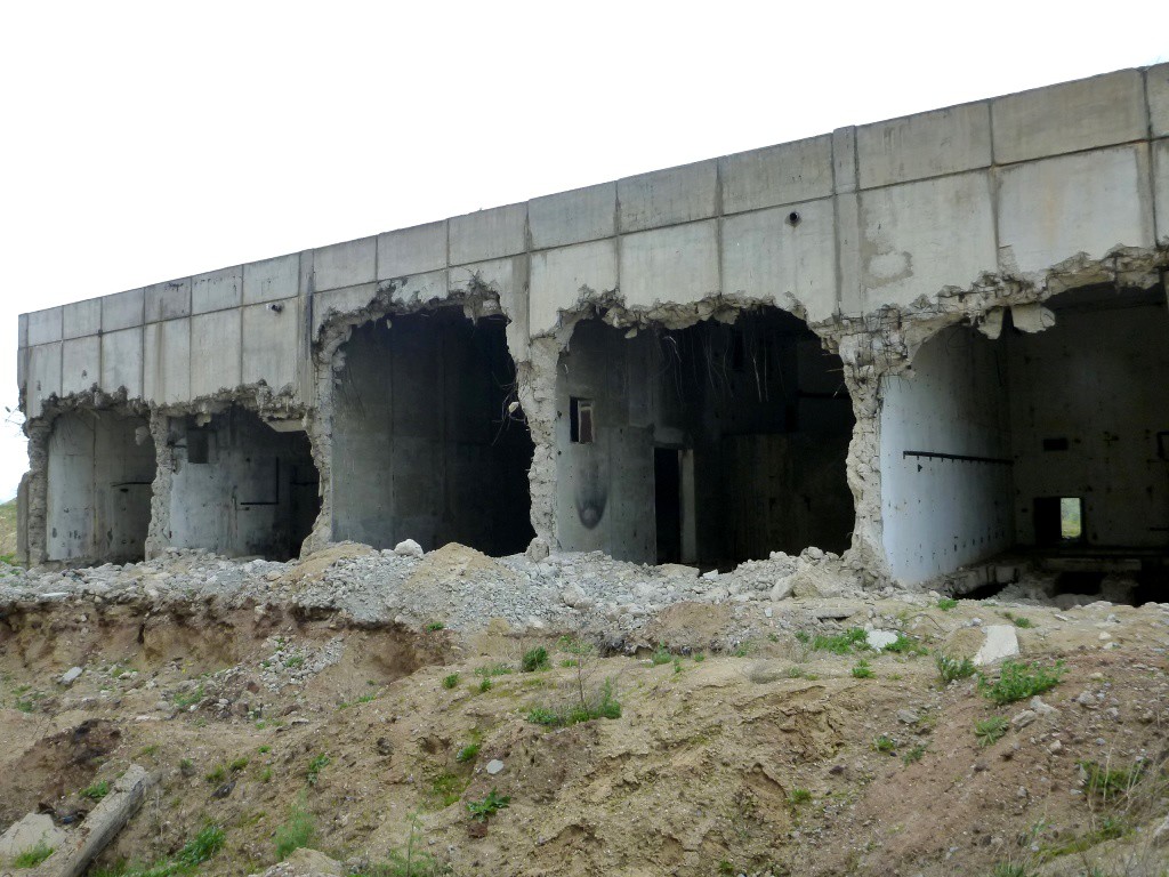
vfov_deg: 49.7
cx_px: 584
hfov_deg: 63.4
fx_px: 946
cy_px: 438
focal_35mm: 28
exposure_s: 1/250
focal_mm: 4.9
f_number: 3.3
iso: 160
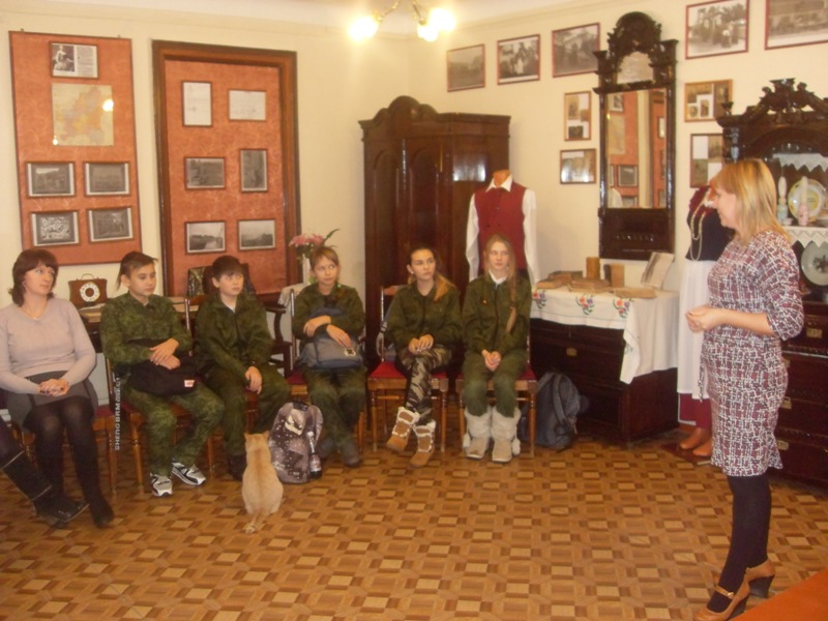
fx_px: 885
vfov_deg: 38.7
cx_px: 414
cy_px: 310
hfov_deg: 50.1
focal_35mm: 37
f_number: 2.8
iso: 320
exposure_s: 1/45
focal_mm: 6.3
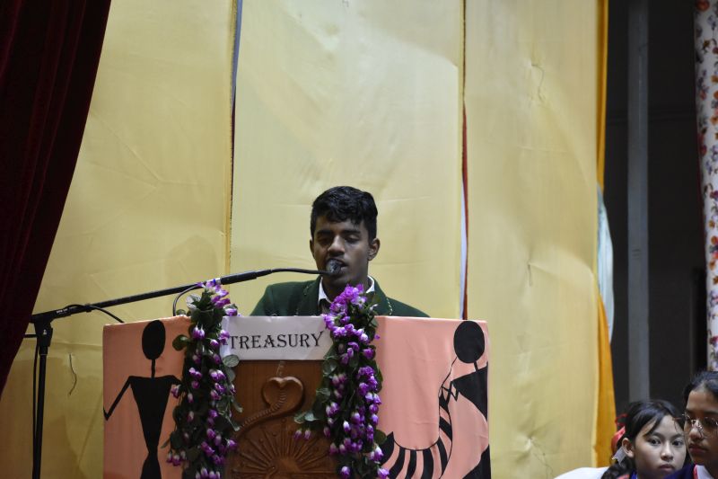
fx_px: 3140
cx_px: 359
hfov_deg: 13.0
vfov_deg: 8.7
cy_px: 240
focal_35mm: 158
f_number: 4.8
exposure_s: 1/125
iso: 2800
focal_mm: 105
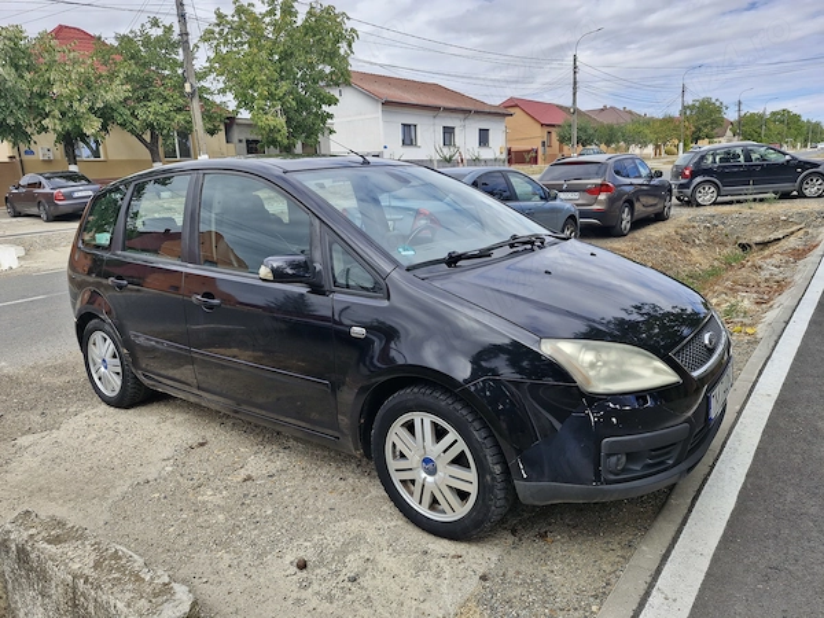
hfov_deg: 73.9
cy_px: 309
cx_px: 412
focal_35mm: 23
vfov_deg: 58.9
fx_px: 547
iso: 50
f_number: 1.8
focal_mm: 5.54
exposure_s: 1/926
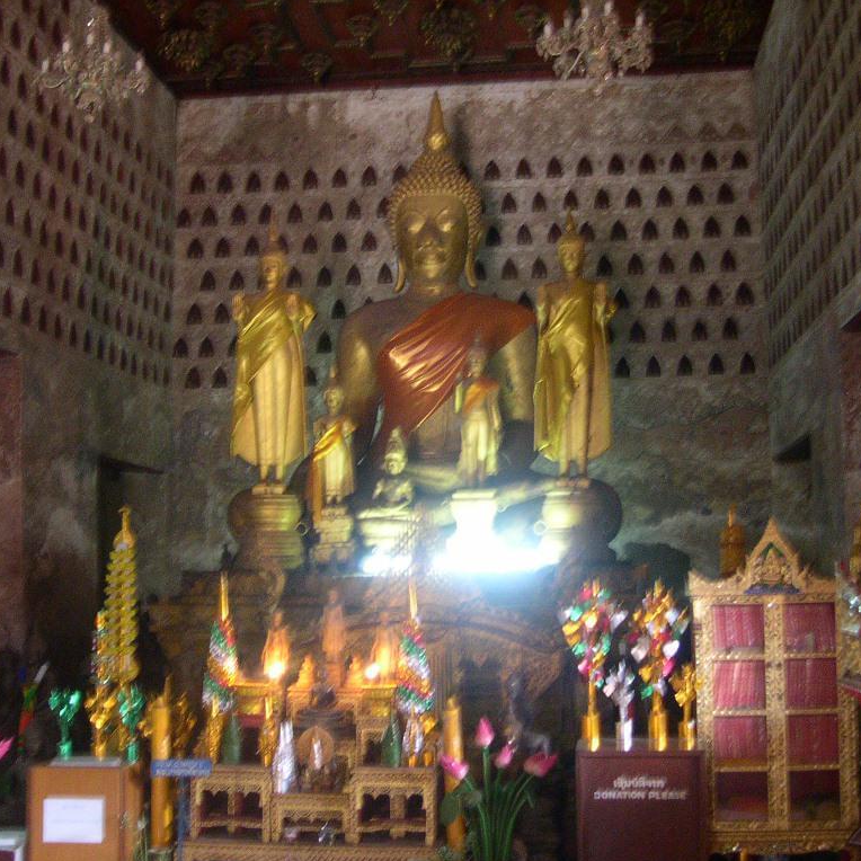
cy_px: 432
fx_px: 1266
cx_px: 444
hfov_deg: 37.5
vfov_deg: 37.6
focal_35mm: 45
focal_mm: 8
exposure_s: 1/8
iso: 400
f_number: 2.8
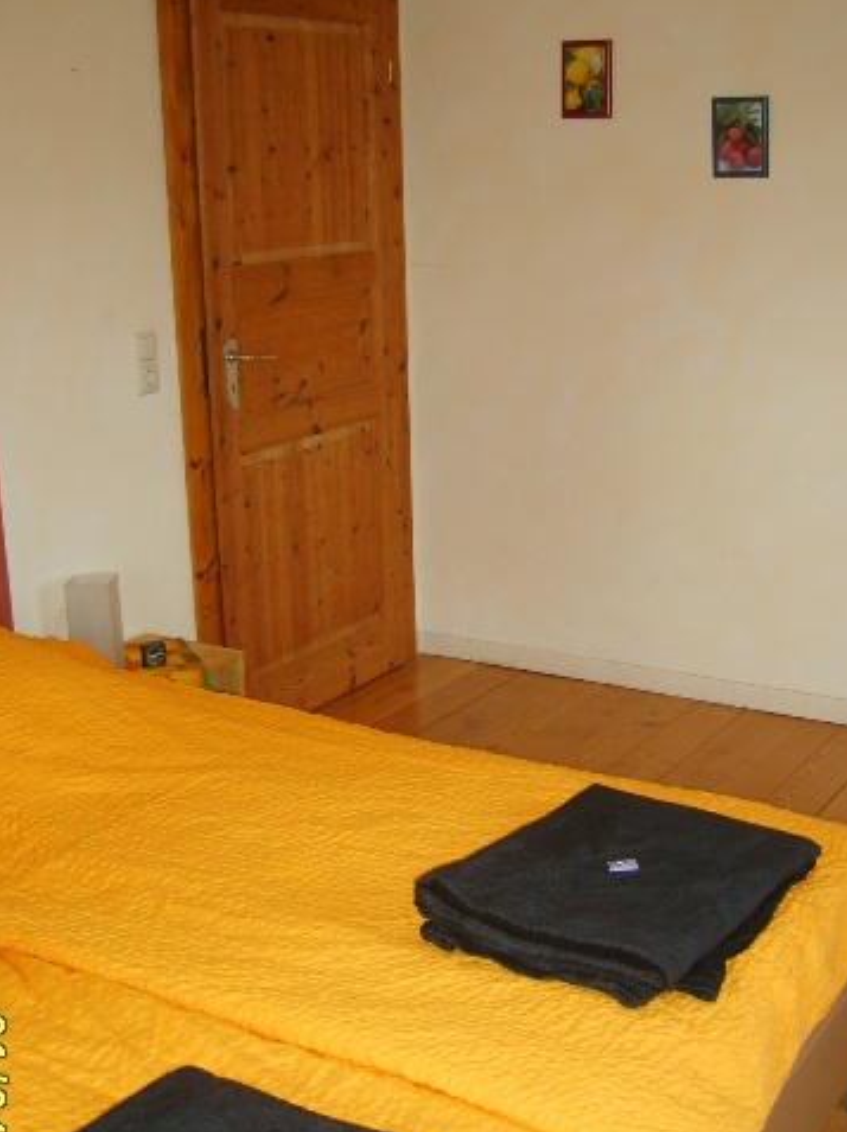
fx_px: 1535
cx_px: 489
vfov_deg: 40.2
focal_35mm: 47
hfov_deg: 30.8
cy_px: 698
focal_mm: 5.8
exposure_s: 1/30
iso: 104
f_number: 2.8
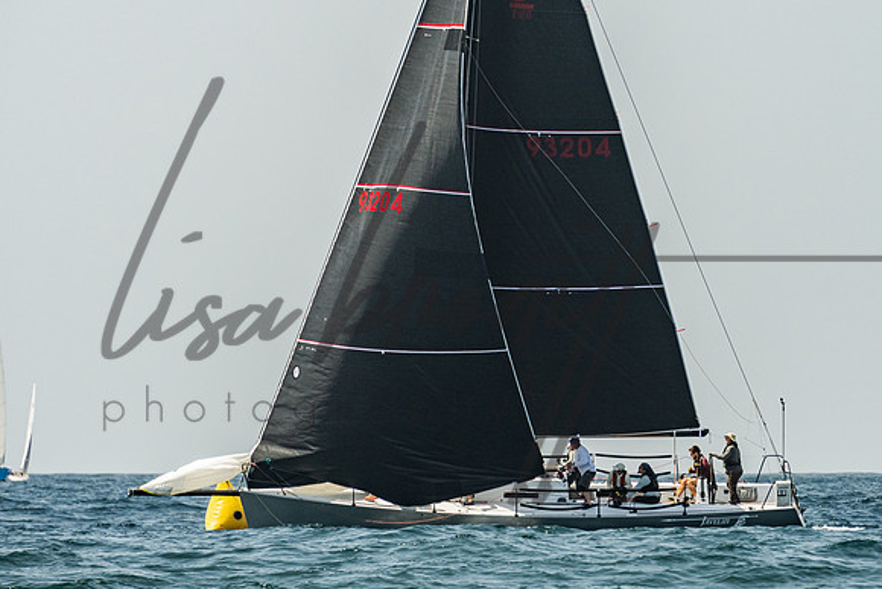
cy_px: 185
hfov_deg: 5.5
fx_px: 9188
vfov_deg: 3.7
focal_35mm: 375
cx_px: 496
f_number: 6.3
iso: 320
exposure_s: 1/1000
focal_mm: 200
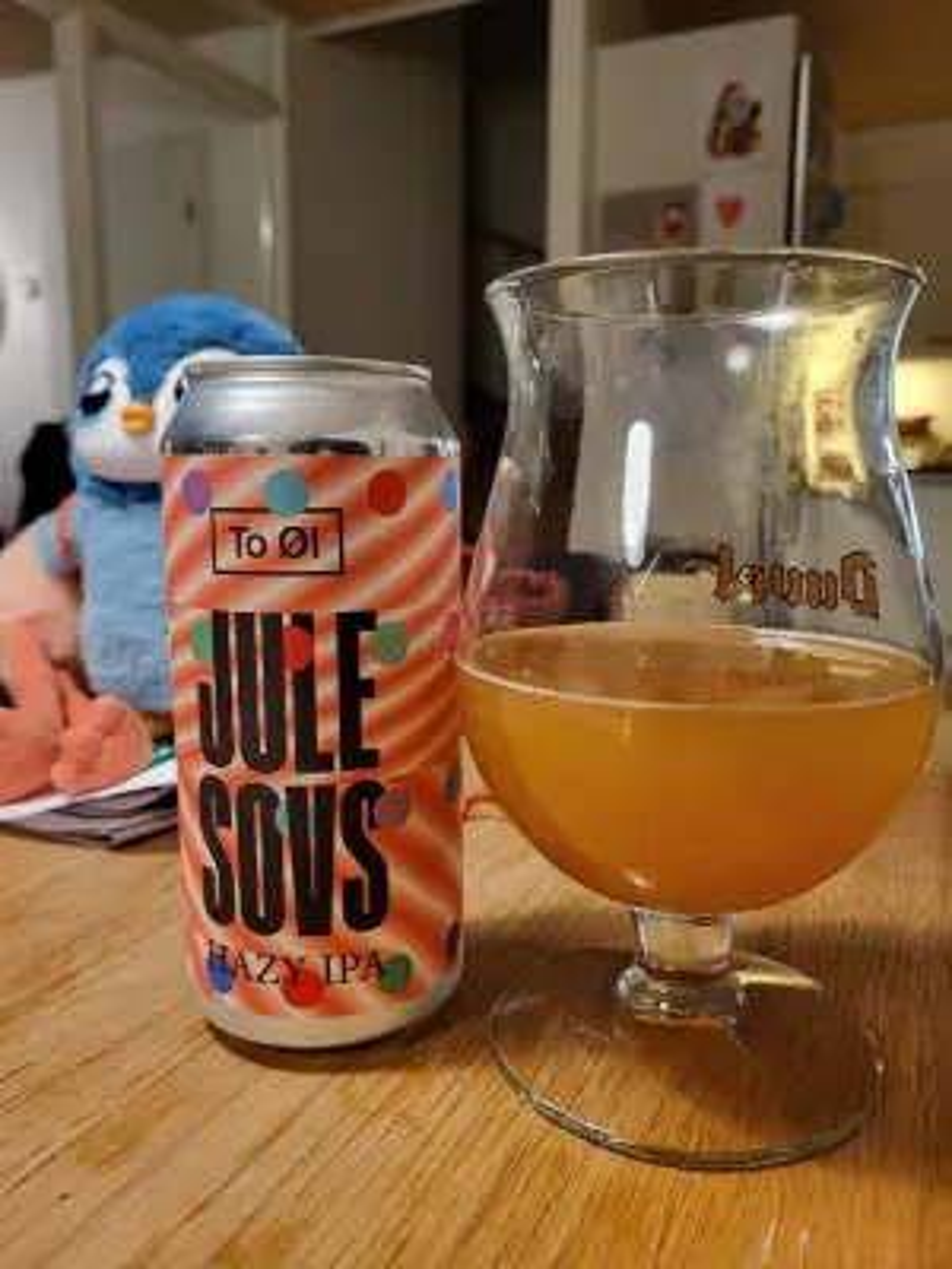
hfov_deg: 53.1
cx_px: 476
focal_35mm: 26
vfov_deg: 67.3
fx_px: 953
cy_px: 634
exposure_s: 1/50
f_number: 1.8
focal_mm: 5.4
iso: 500
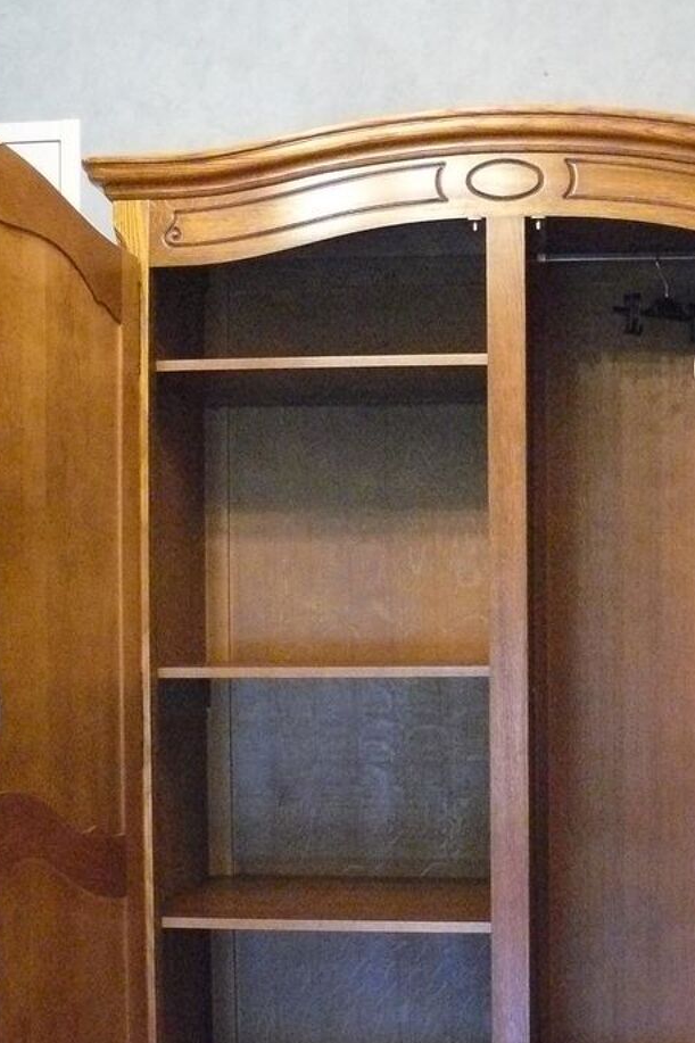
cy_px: 663
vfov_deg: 33.7
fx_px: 1709
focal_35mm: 59
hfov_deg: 22.8
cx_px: 516
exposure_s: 1/13
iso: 800
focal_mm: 6.5
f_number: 2.8
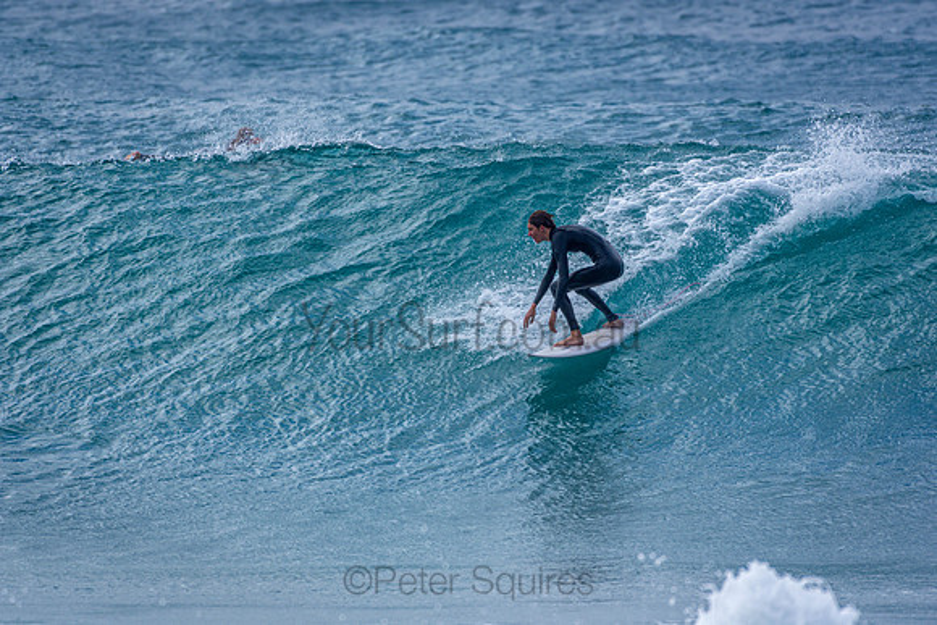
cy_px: 312
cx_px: 468
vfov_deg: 1.8
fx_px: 19524
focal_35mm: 750
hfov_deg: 2.7
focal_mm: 500
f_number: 5.6
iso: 250
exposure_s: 1/1600
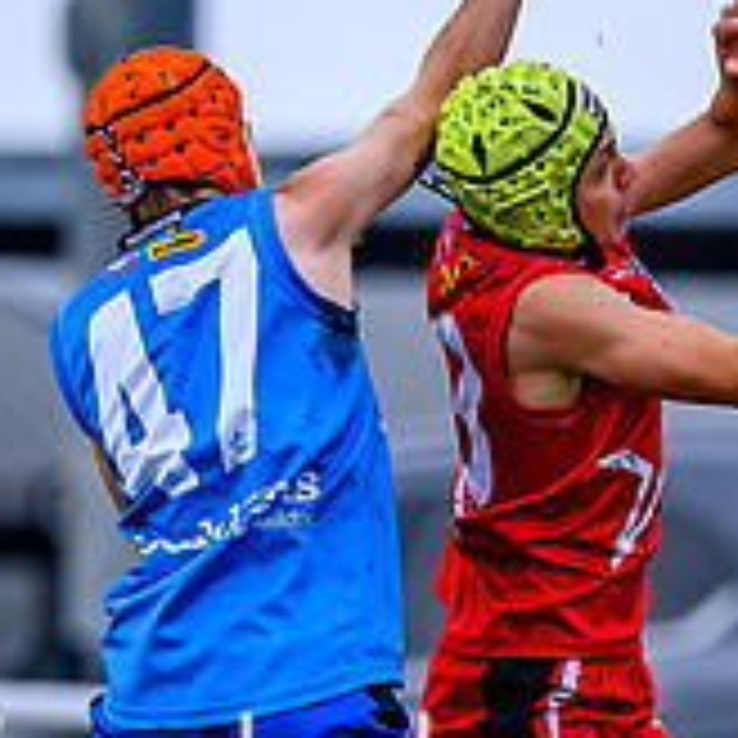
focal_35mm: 2844
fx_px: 68598
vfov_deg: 0.6
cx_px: 678
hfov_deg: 0.6
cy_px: 719
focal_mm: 500
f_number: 4
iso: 220
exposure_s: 1/1600
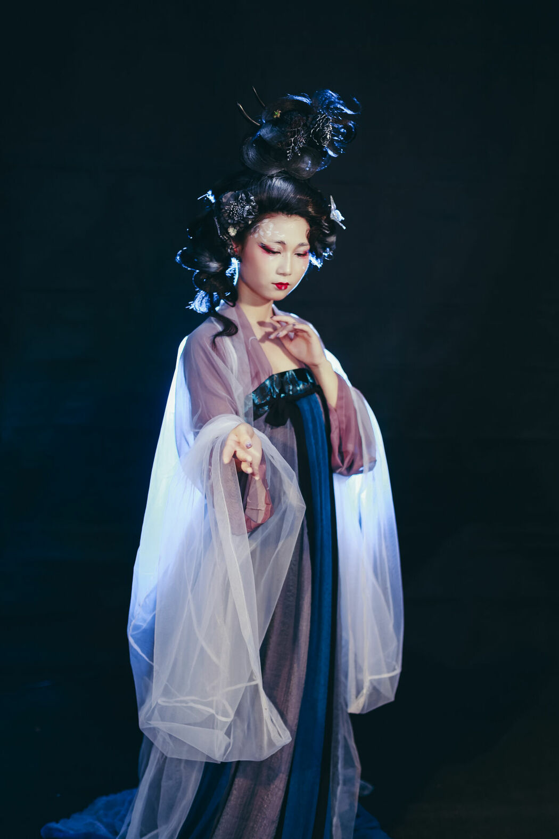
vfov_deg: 40.3
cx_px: 280
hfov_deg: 27.5
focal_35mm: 49
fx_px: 1141
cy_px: 420
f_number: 2
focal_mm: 50
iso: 320
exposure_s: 1/100
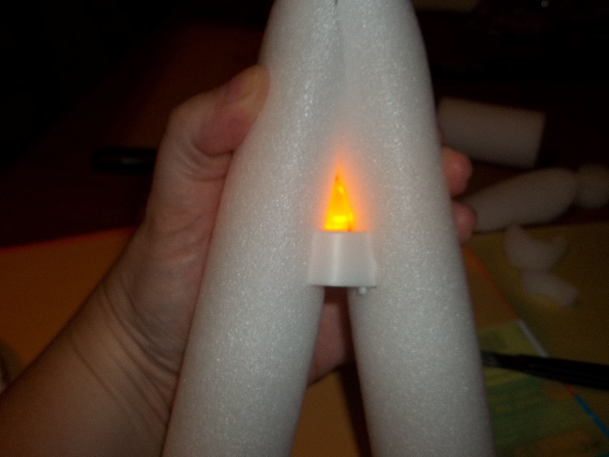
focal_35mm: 33
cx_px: 304
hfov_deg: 55.4
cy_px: 228
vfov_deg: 42.9
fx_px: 581
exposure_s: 1/30
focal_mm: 5.9
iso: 64
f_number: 3.3
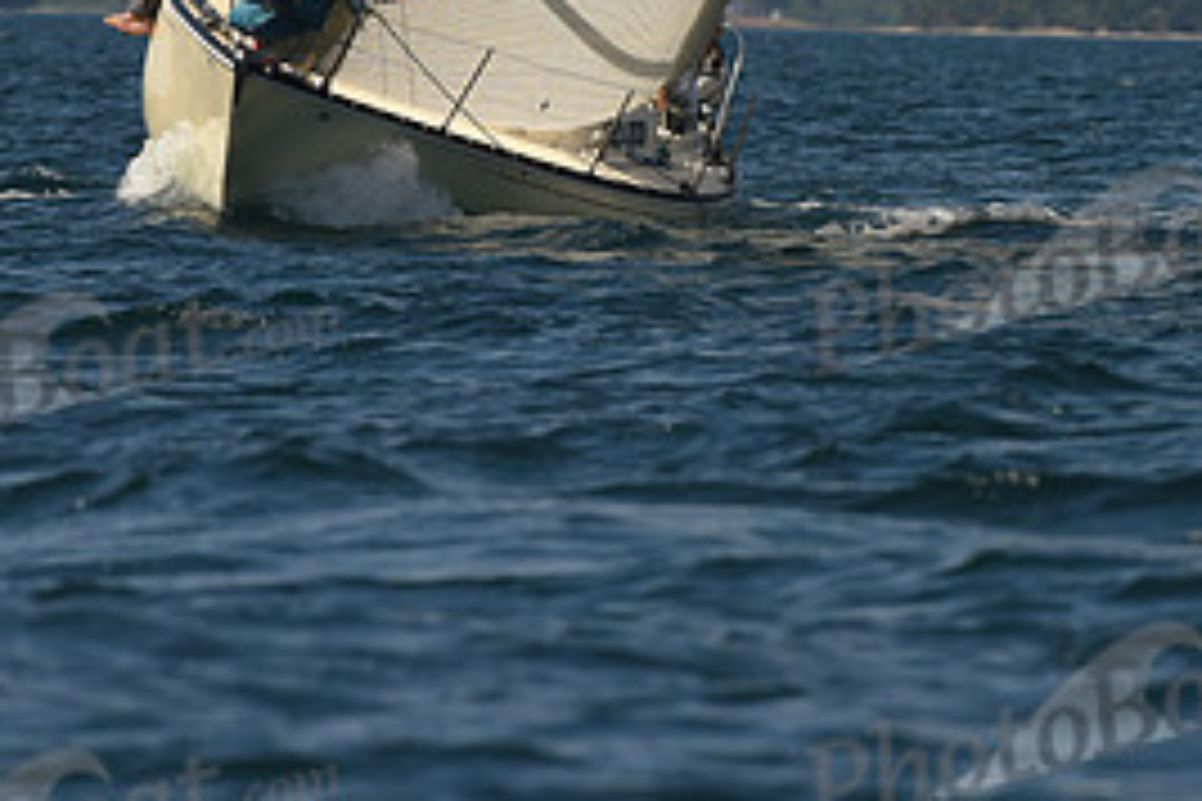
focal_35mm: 870
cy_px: 88
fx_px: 29046
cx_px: 576
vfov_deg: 1.6
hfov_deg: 2.4
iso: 250
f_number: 7.1
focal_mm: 400
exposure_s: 1/1000
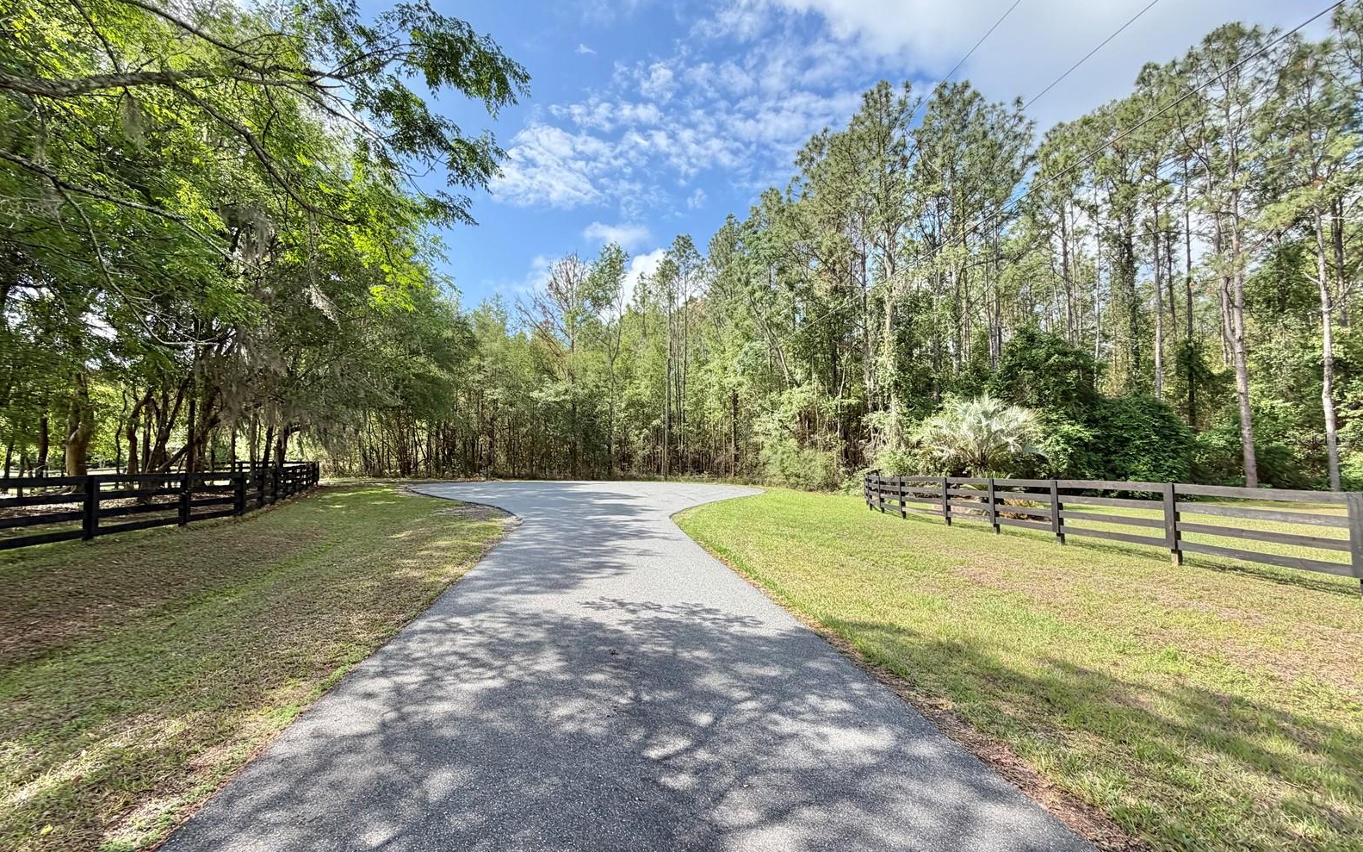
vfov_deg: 74.8
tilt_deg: +4.1
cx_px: 678
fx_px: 557
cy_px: 437
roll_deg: +1.3
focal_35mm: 15
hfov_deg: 101.5
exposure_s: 1/694
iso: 40
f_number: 2.2
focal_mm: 2.22
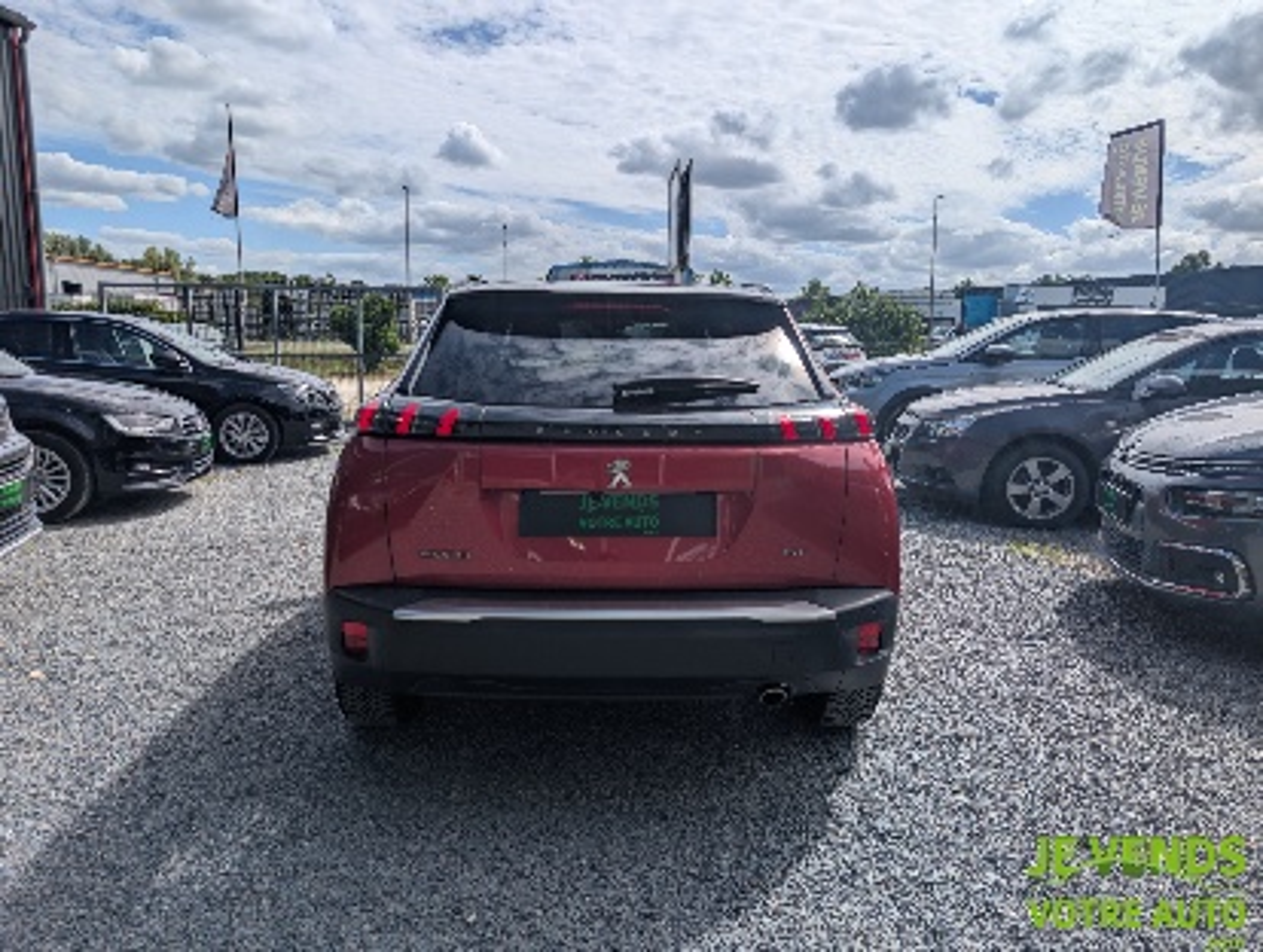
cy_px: 476
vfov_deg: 57.0
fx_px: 877
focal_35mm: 24
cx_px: 632
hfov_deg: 71.5
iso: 19
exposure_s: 1/2053
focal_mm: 6.9
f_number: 1.68
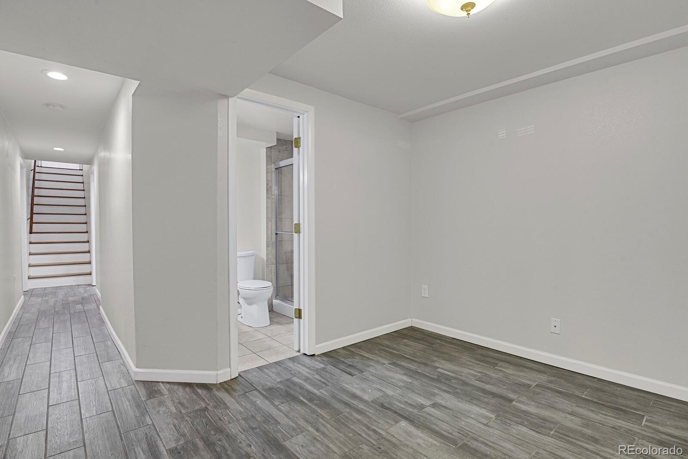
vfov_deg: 70.4
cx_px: 344
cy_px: 230
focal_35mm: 17
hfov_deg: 93.3
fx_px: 325
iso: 250
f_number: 8
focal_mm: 17
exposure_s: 5
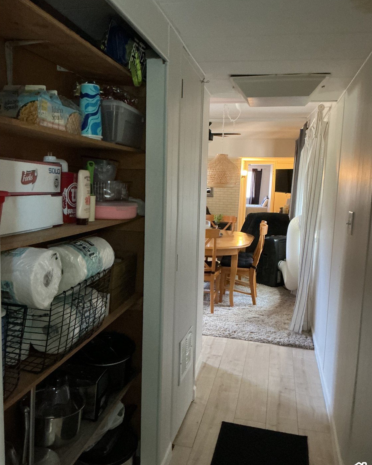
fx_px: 427
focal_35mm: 31
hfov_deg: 47.1
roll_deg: -2.9
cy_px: 240
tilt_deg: -7.7
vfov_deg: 57.2
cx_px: 186
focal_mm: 3
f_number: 1.8
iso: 500
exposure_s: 1/30
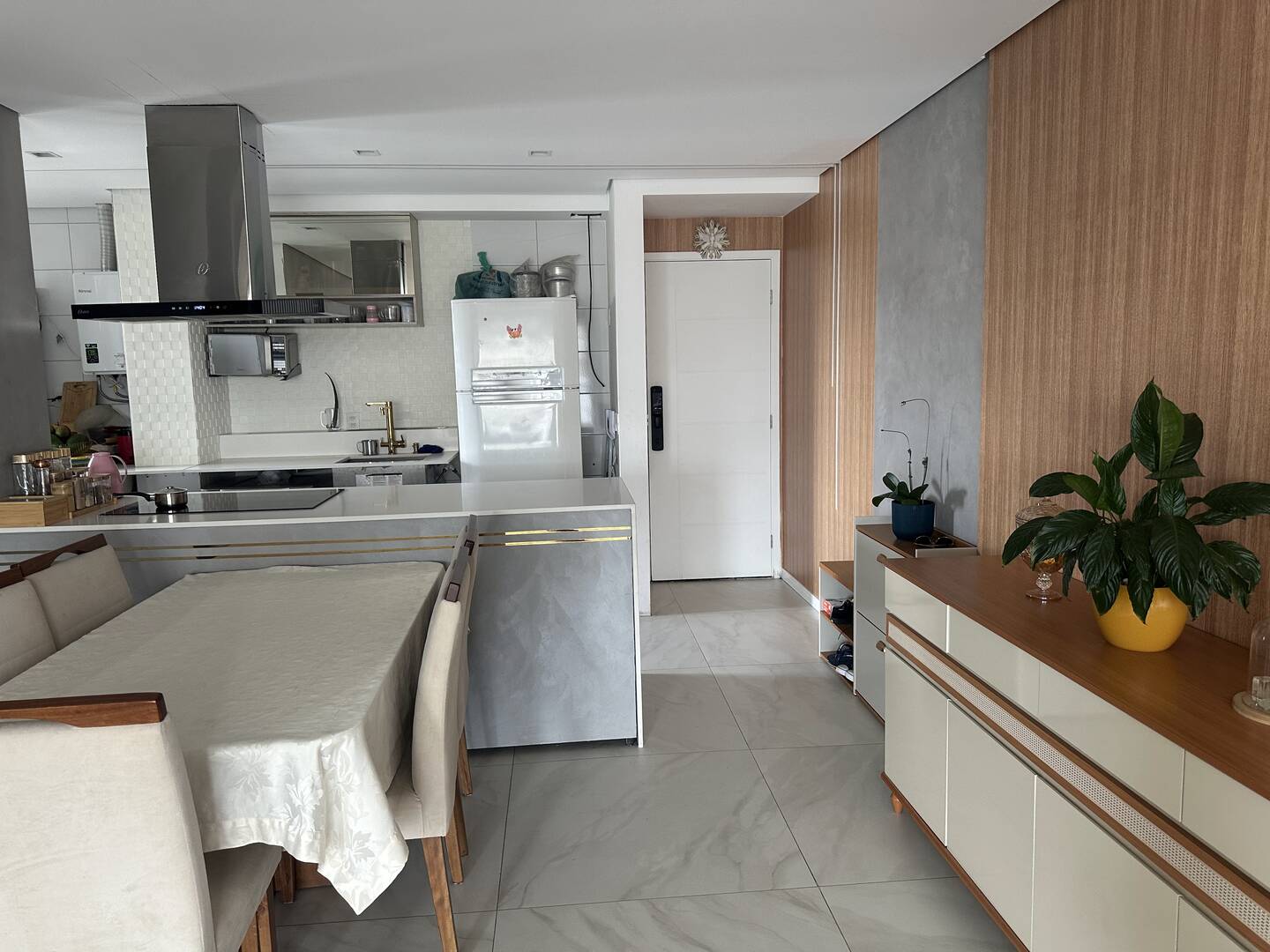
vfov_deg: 56.8
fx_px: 881
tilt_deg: -5.2
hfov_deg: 71.6
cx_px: 635
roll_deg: +0.8
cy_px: 476
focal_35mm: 24
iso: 200
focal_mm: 6.86
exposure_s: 1/121
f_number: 1.78
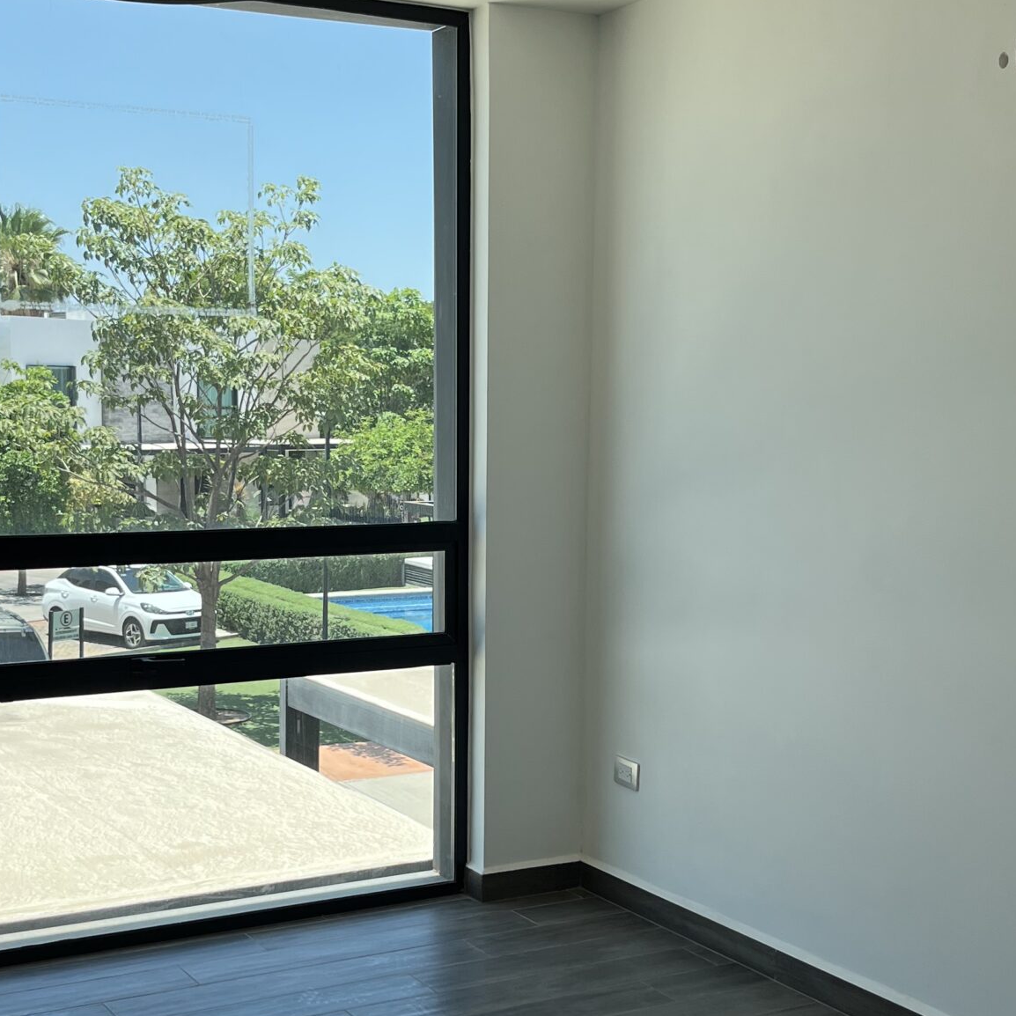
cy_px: 574
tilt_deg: -5.9
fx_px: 1694
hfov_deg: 33.4
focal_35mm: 51
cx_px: 513
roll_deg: -0.6
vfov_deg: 33.4
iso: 50
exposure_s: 1/1404
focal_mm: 5.1
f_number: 1.6
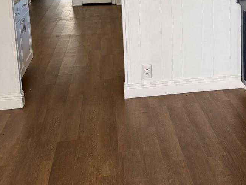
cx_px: 189
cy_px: 7
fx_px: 419
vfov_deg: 23.9
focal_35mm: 59
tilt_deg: -11.3
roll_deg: +1.0
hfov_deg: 32.0
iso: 200
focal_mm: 6.76
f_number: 1.78
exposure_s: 1/121
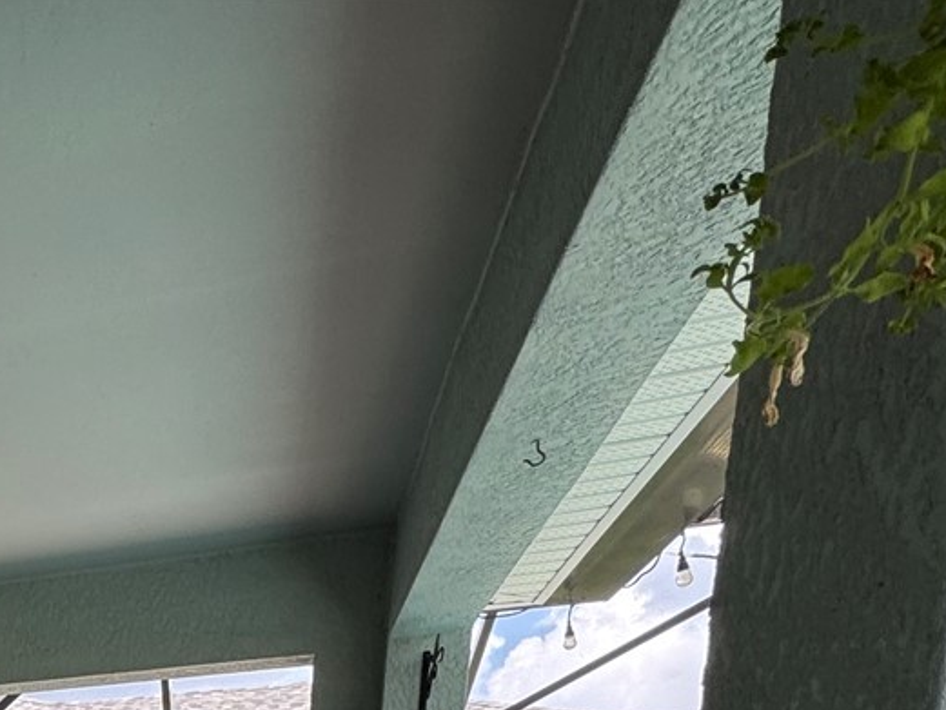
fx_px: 1175
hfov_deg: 30.7
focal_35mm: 43
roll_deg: -1.0
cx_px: -372
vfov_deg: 25.1
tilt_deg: -7.3
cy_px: 1082
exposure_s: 1/190
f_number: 2.2
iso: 40
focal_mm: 2.22
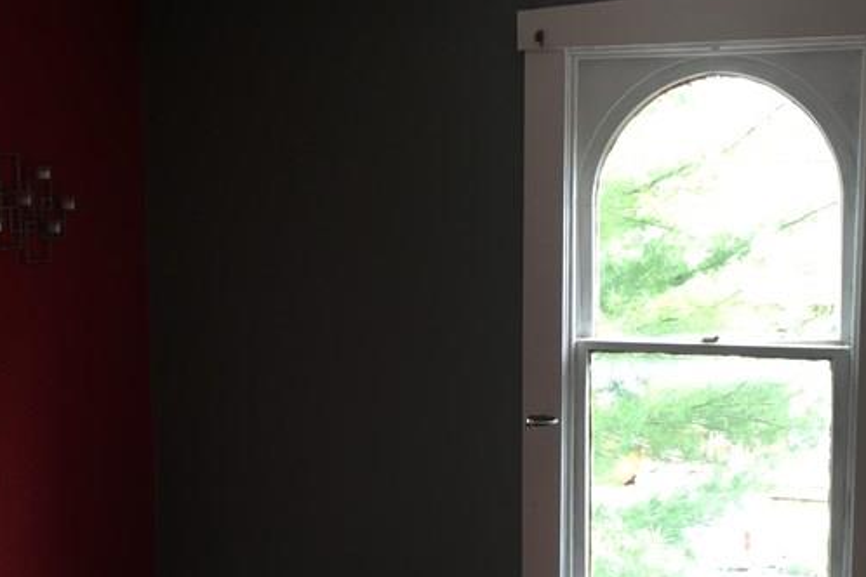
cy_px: 389
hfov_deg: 32.4
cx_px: 456
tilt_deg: -6.8
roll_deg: -0.2
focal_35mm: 62
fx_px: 1491
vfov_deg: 21.8
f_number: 2.2
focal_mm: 4.15
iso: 50
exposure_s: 1/30
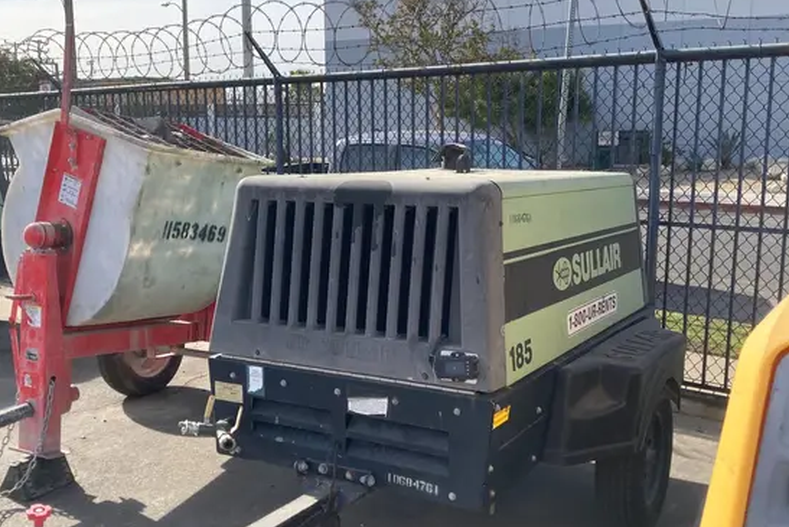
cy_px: 288
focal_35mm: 39
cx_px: 394
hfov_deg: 49.5
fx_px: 855
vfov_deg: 34.2
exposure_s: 1/1279
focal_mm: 3.99
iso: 20
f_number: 1.8
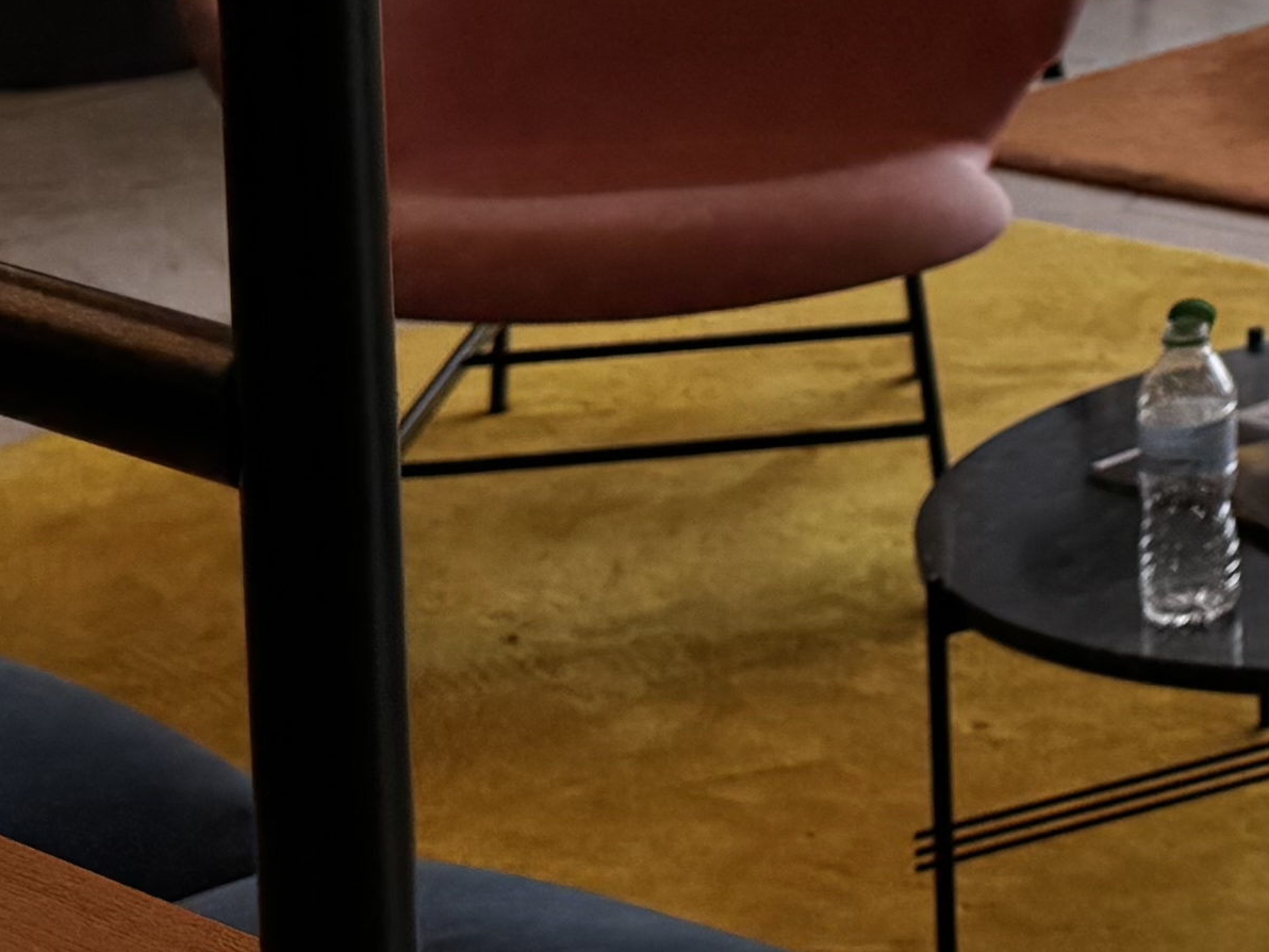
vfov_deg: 12.1
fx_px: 4216
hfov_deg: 15.1
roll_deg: +0.4
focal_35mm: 115
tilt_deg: -5.9
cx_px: 2220
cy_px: -577
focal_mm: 6.76
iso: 80
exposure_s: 1/685
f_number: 1.78
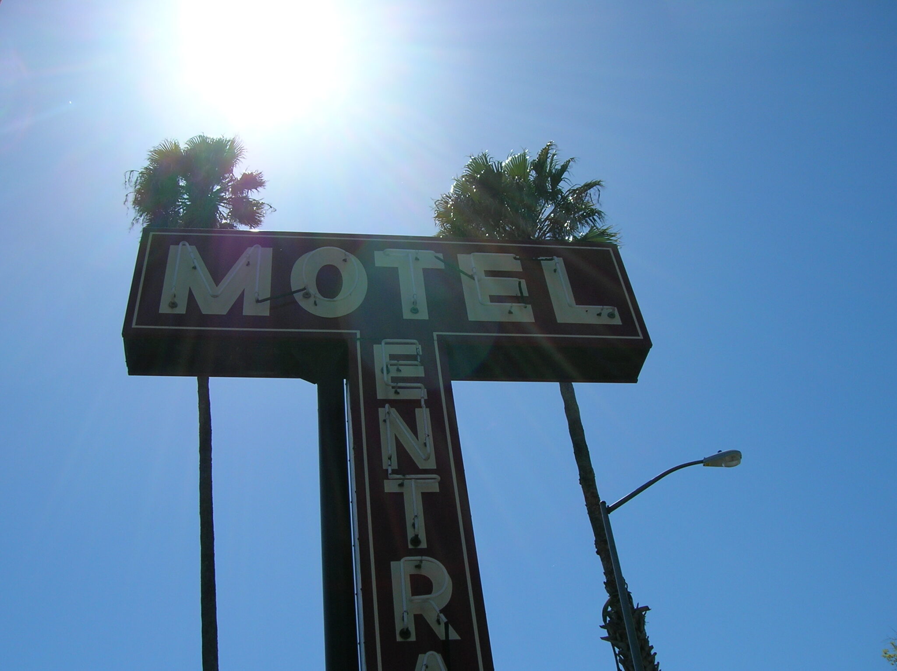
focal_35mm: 34
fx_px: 880
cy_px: 336
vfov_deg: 41.7
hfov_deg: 54.0
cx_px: 448
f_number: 4.9
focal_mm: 5.7
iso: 50
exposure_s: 1/761
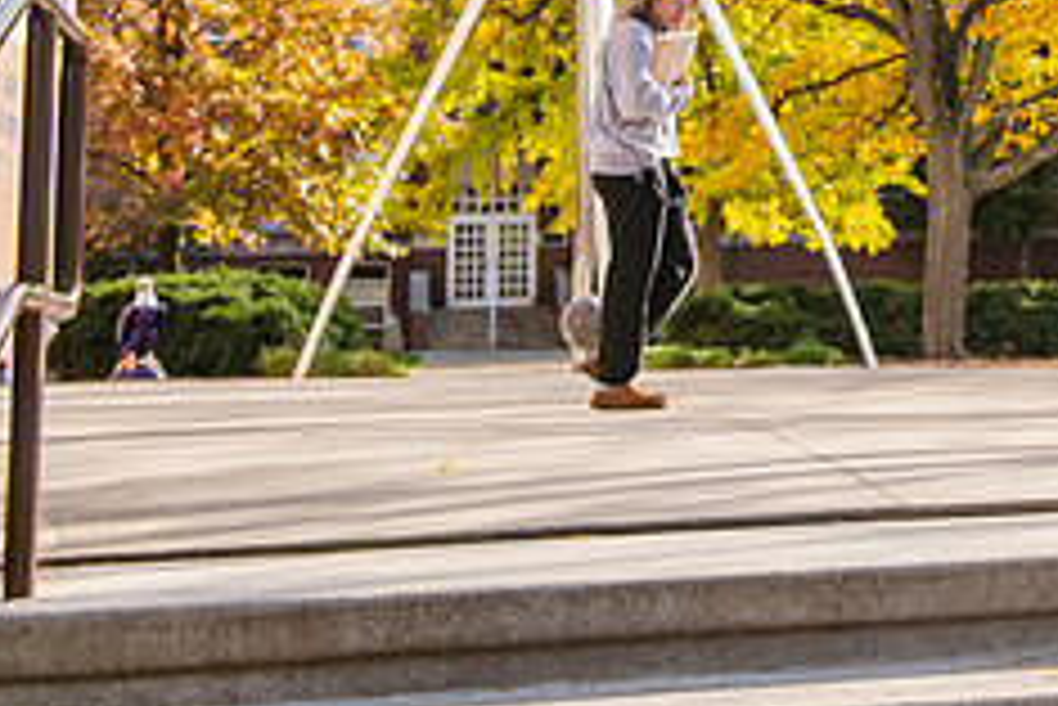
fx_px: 2617
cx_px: 1175
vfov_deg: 15.0
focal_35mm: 89
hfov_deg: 21.6
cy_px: -92
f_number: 6.3
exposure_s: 1/250
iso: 320
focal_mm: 36
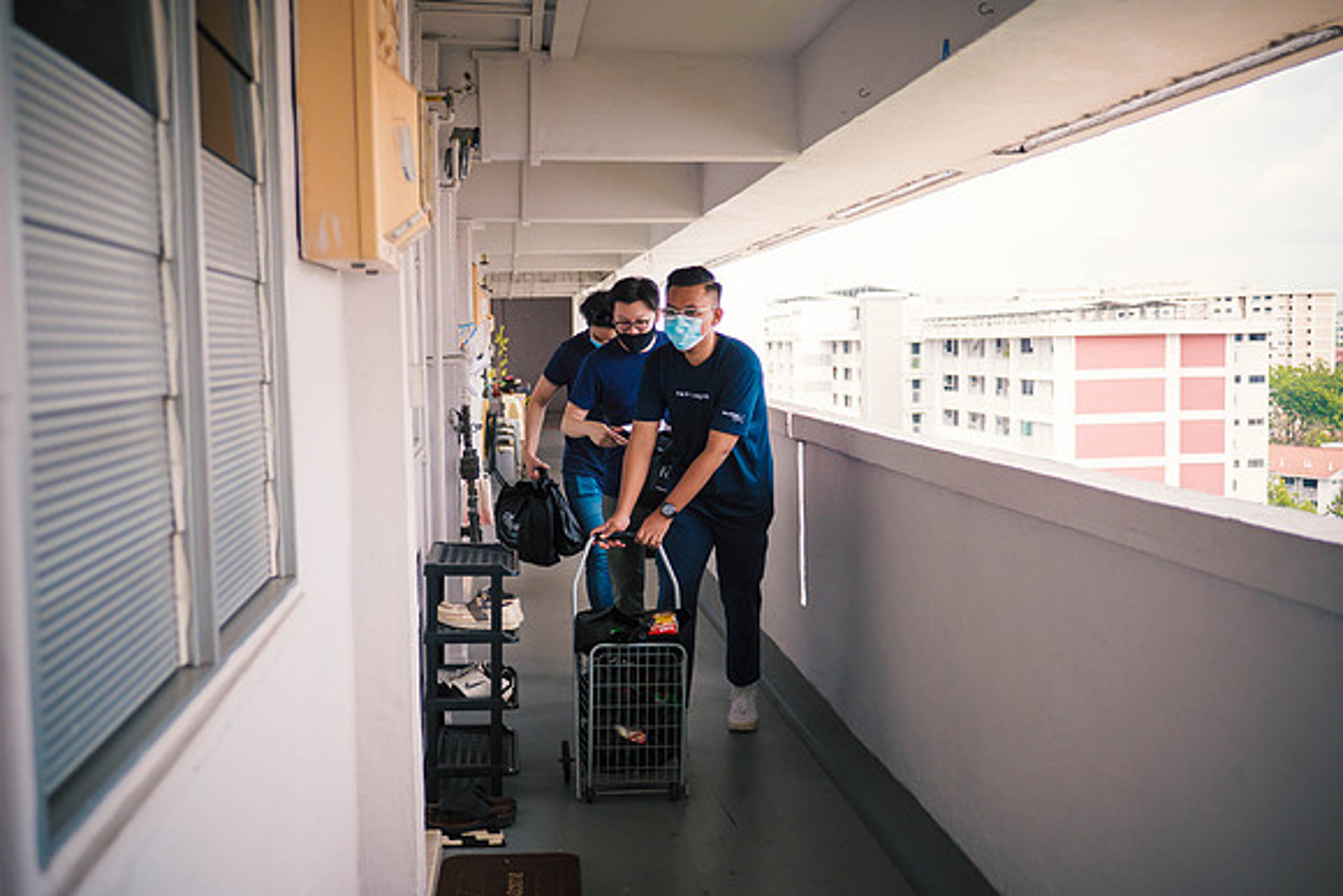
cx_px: 672
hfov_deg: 50.1
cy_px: 448
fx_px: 1436
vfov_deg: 34.7
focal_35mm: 38
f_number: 1.8
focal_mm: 18
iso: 320
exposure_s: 1/1600
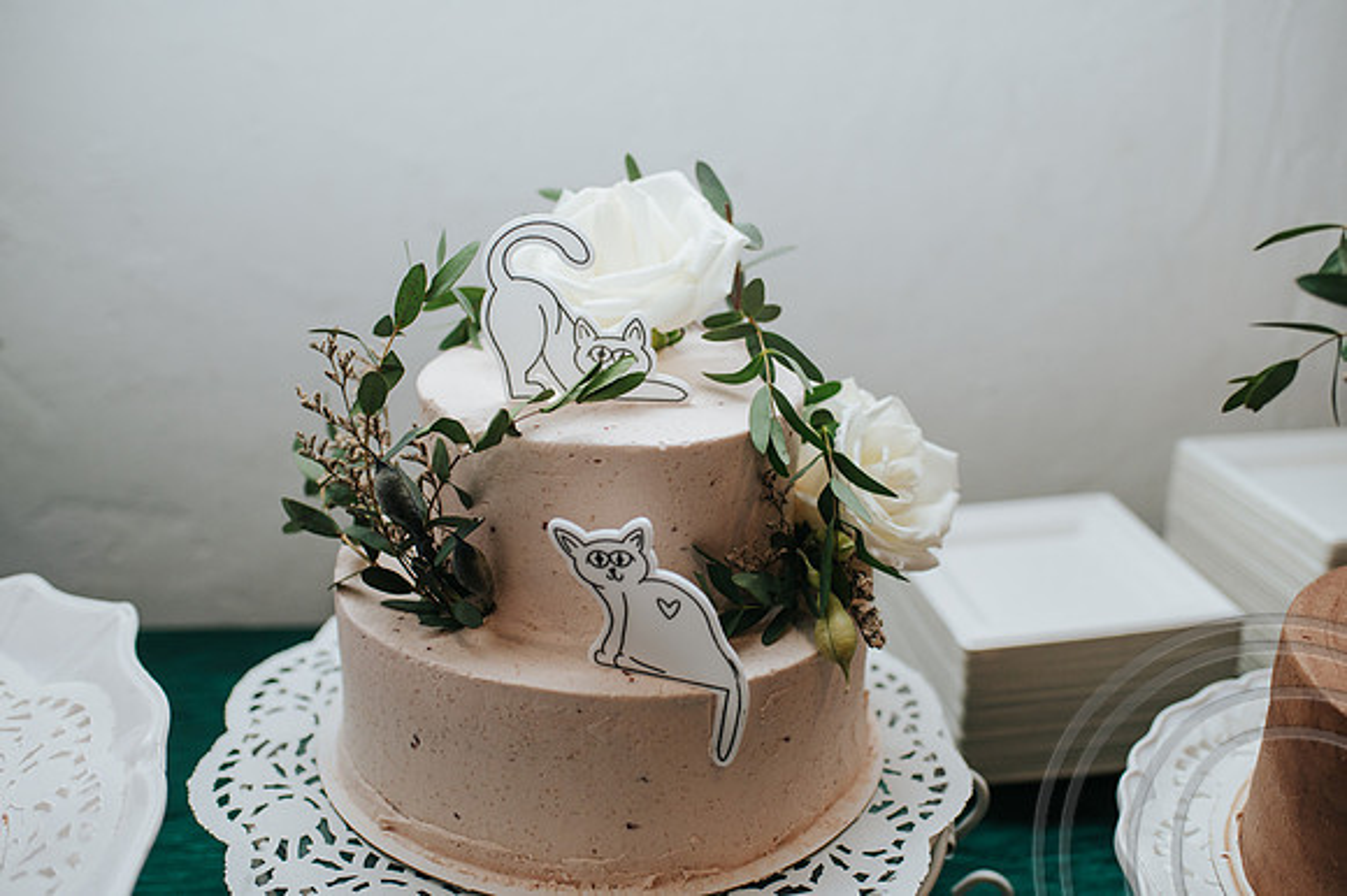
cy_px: 448
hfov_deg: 54.5
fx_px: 1309
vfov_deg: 37.8
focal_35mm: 35
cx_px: 674
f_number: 2.8
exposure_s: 1/200
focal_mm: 35
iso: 1000
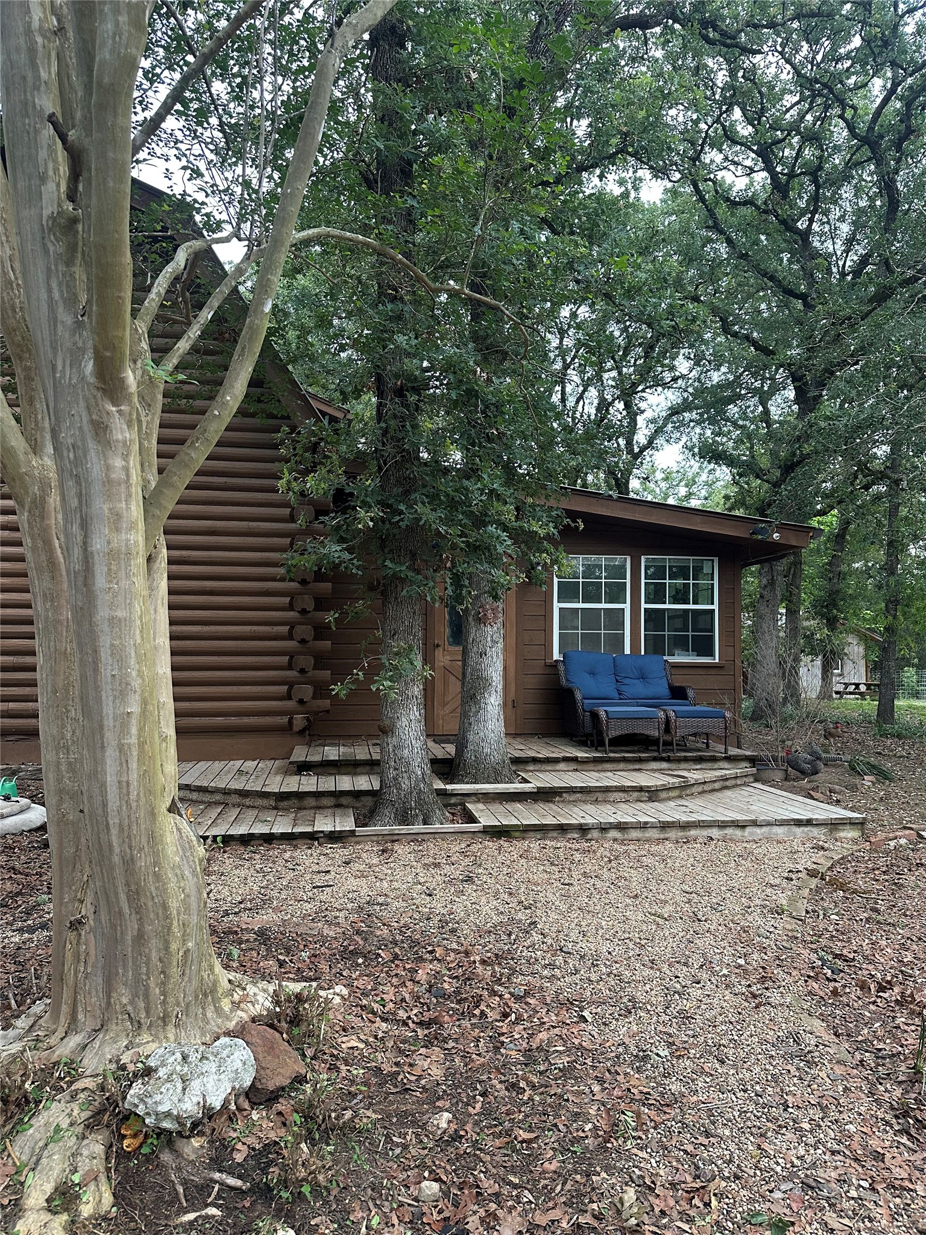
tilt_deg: +3.8
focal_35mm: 24
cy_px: 618
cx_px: 463
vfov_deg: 71.6
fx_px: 856
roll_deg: -1.3
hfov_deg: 56.8
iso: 250
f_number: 1.78
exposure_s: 1/65
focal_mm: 6.86
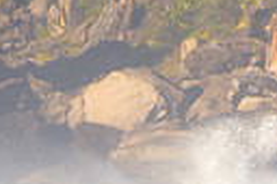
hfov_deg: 0.7
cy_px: 316
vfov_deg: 0.5
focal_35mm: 2774
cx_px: 184
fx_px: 21317
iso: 200
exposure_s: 1/1600
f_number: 5.6
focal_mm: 500
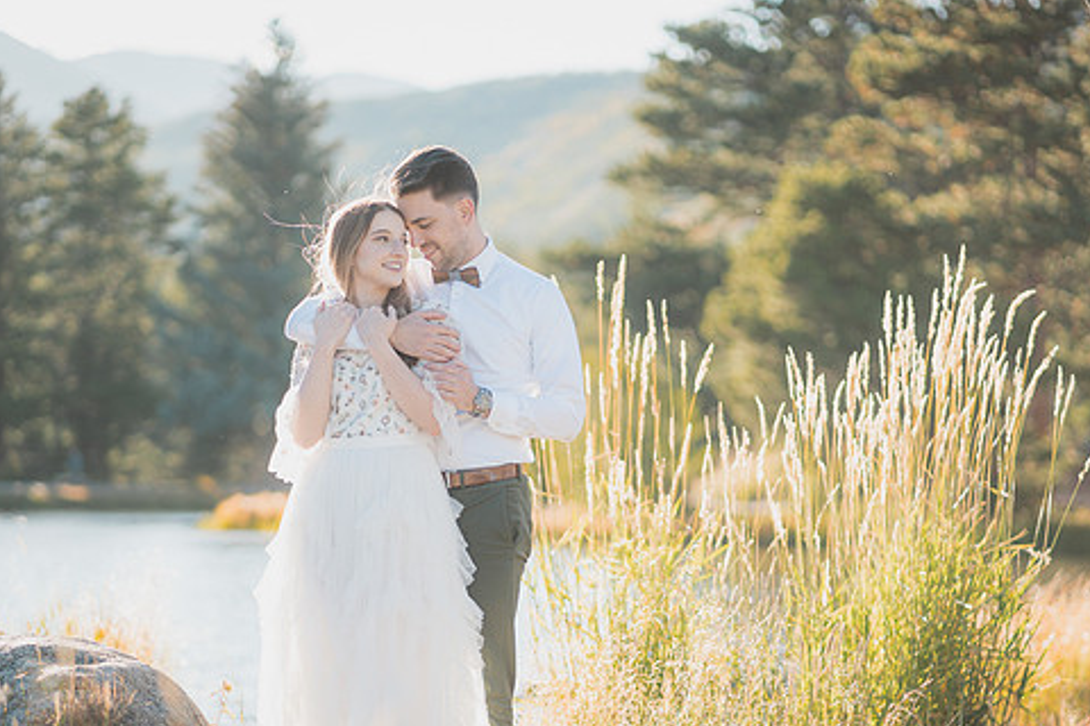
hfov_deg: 19.8
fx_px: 3118
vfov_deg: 13.3
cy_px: 421
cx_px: 577
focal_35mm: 103
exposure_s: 1/1250
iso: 200
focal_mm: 85
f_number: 1.8
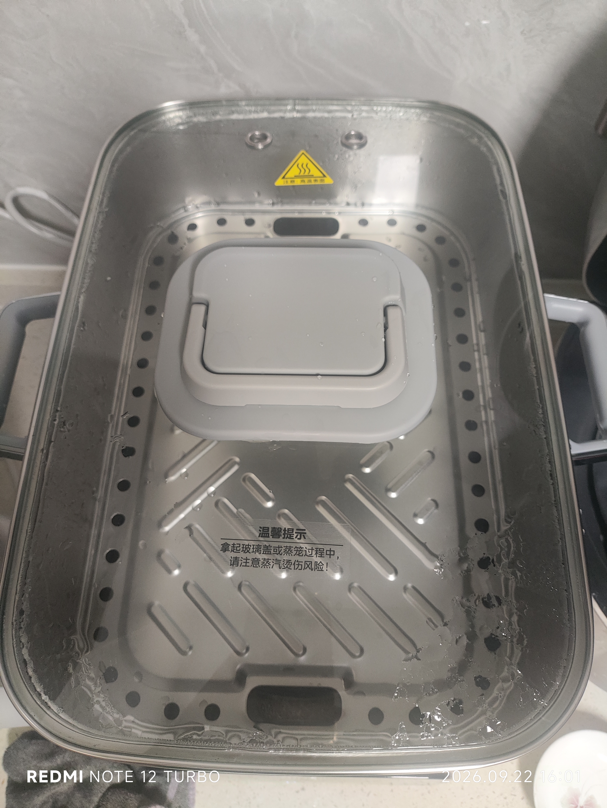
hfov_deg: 56.9
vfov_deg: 71.6
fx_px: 561
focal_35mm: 24
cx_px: 304
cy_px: 404
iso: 460
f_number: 1.8
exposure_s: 1/33.3
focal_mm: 4.68
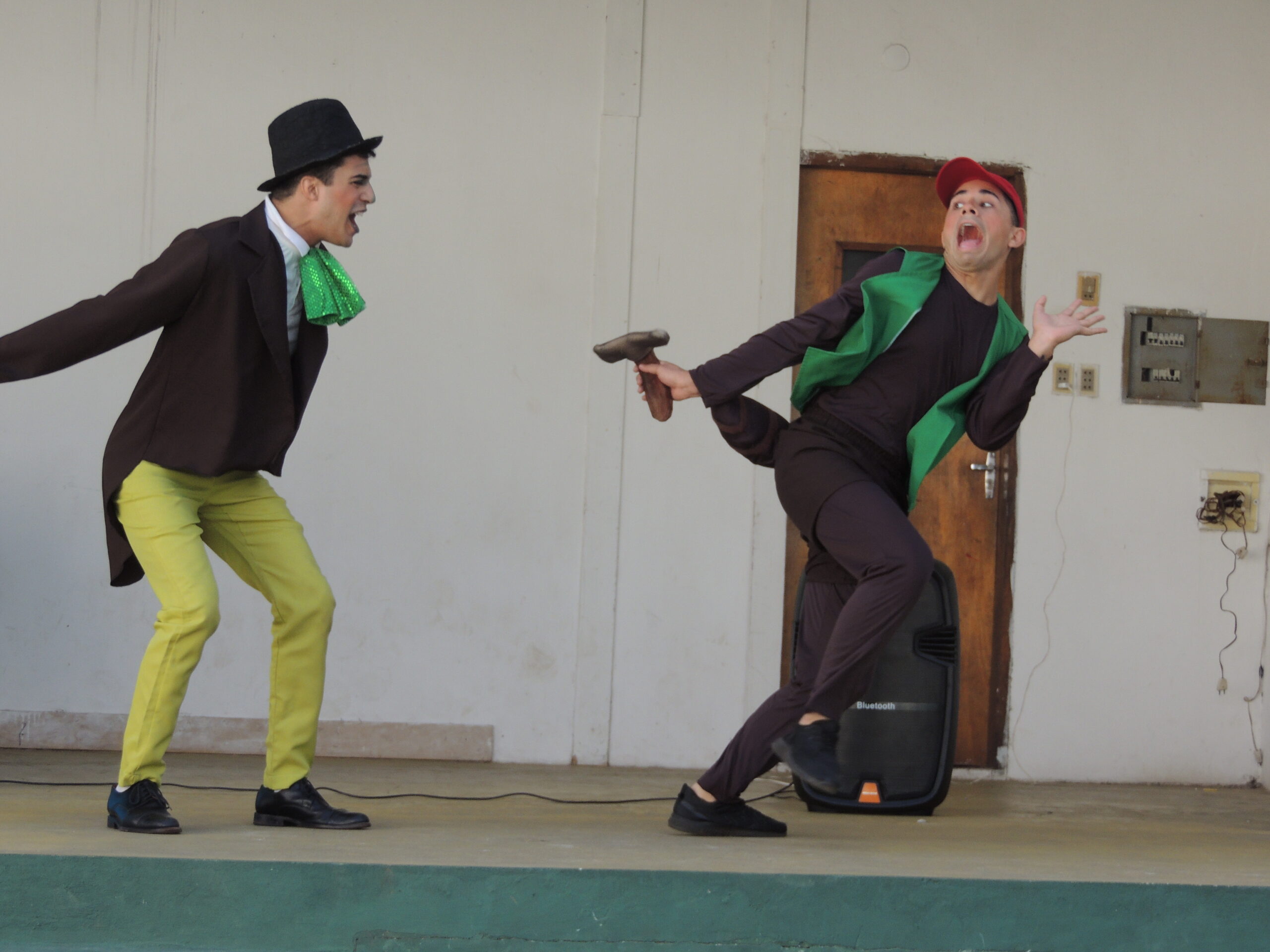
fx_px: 3852
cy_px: 476
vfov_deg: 14.1
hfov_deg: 18.7
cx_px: 635
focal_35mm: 105
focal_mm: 18.7
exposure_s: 1/400
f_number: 4.2
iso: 160
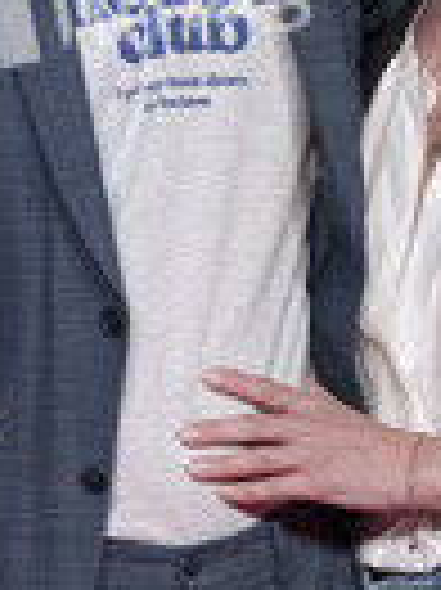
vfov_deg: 9.6
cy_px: 198
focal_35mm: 206
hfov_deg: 7.2
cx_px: 261
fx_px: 3505
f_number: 2.8
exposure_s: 1/250
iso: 500
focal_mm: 70
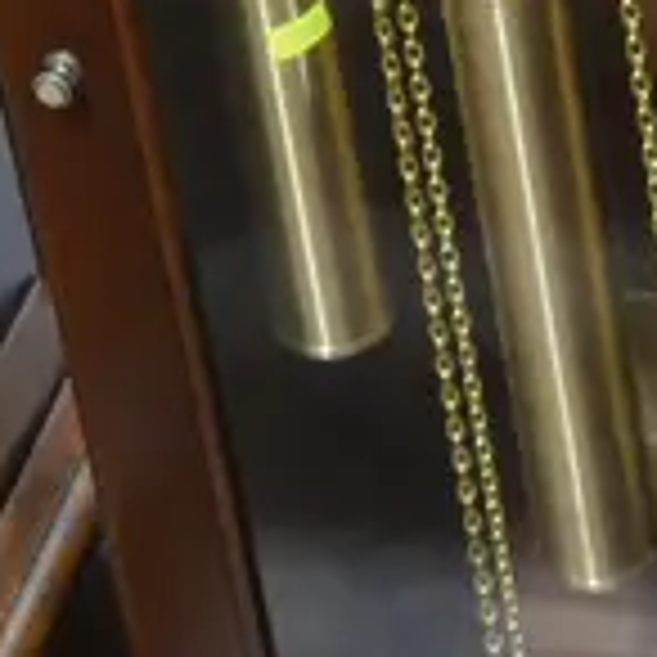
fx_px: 3736
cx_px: 124
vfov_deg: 8.9
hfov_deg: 10.0
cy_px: -1026
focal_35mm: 174
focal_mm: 14
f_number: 3.5
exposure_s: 1/60
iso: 640
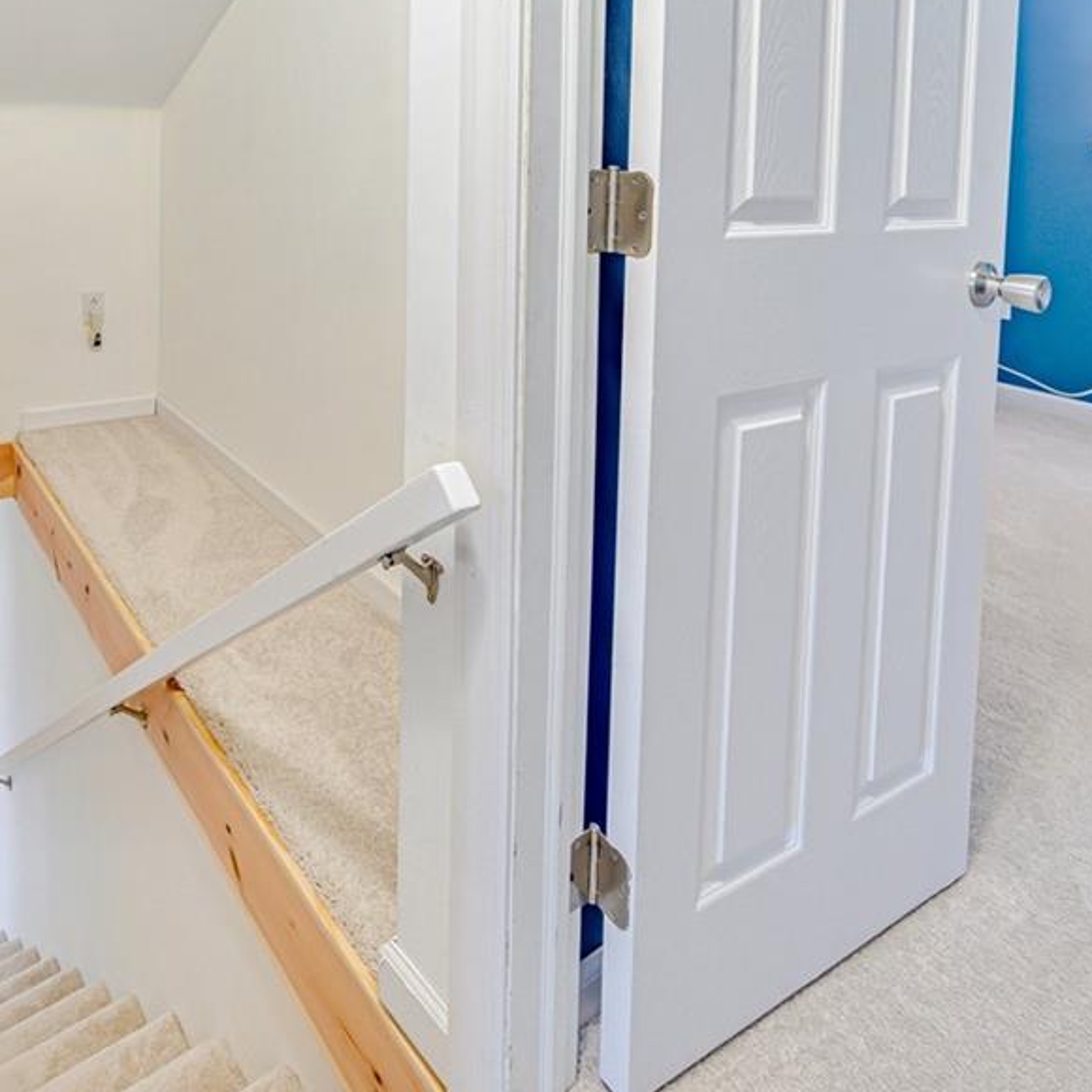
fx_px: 642
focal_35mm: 18
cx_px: 437
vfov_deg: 80.7
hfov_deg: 79.8
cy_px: 558
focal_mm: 12
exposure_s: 1/5
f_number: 11
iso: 50
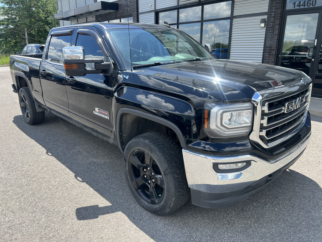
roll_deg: +0.4
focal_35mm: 26
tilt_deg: -15.9
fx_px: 242
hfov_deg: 67.3
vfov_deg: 53.1
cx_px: 161
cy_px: 121
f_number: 1.5
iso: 50
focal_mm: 5.7
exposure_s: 1/1395
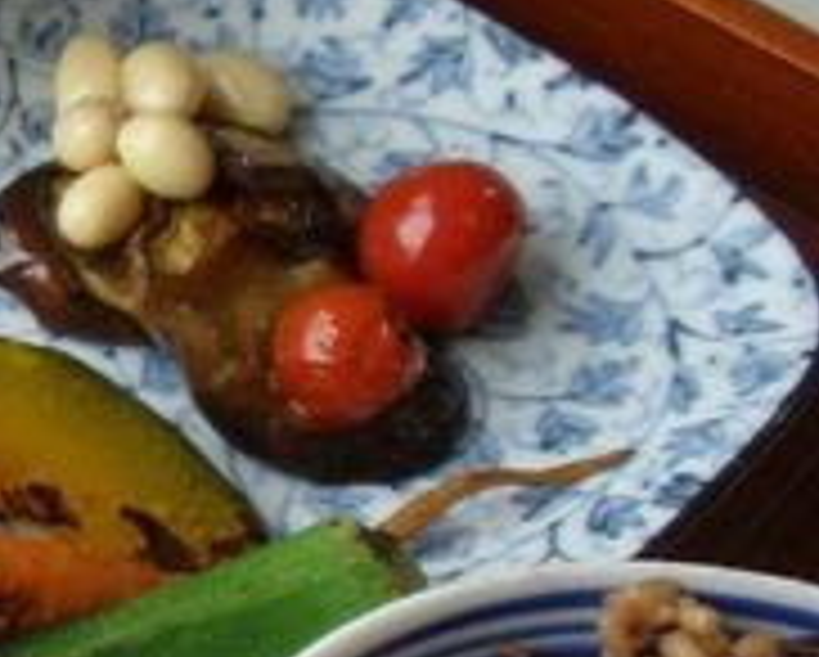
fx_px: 2888
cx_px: -526
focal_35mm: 119
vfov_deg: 13.0
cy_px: 459
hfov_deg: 14.7
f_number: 3.5
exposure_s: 1/160
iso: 100
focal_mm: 6.6
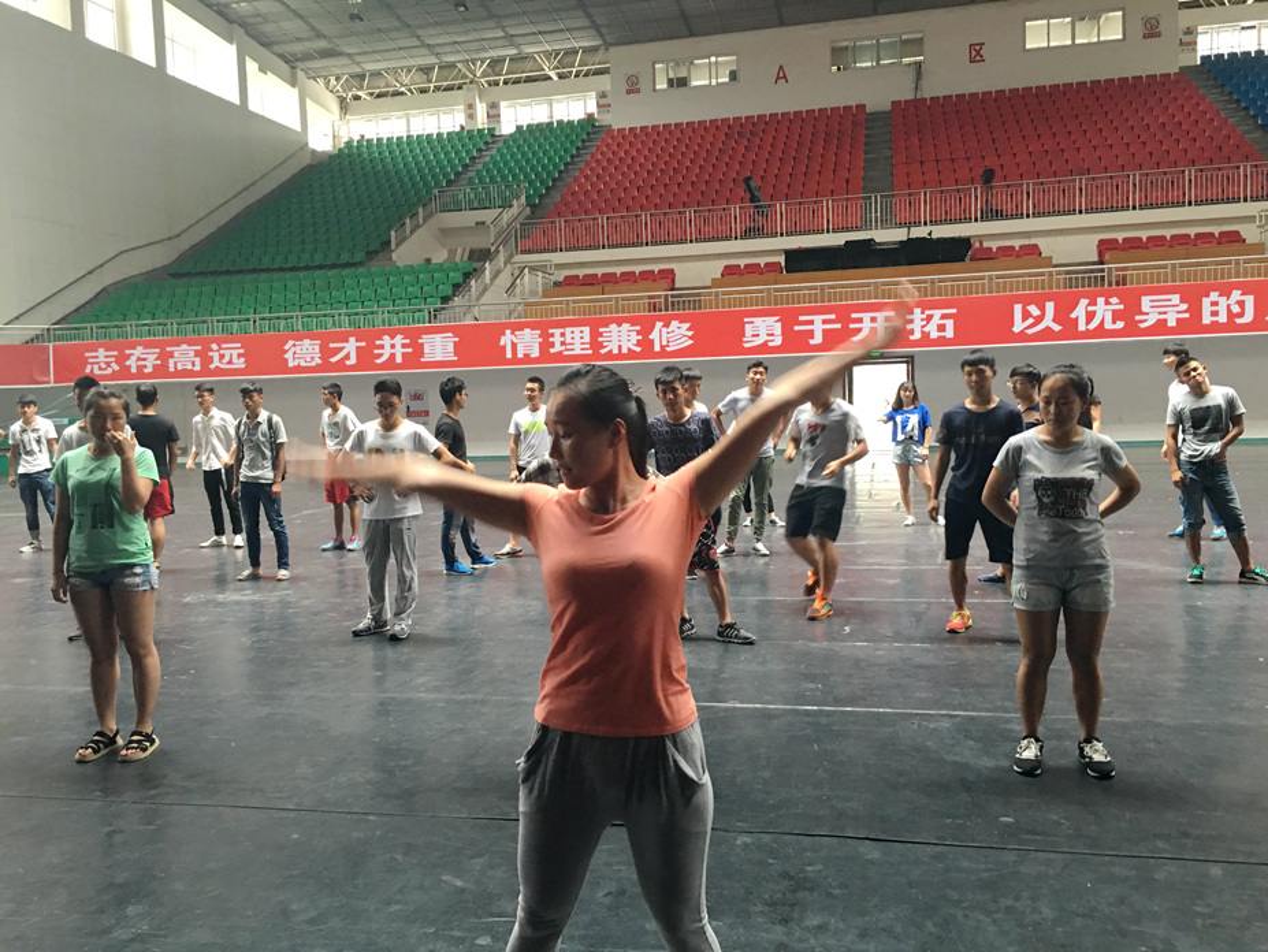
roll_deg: +1.9
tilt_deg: -3.9
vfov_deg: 48.3
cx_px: 634
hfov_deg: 61.6
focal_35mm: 29
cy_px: 476
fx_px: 1063
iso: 80
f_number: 2.2
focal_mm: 4.15
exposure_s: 1/17
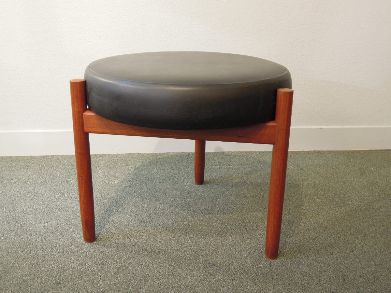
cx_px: 196
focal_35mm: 40
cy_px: 146
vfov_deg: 36.0
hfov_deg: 46.8
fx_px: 452
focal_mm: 7.2
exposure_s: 1/30
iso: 400
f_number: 3.3
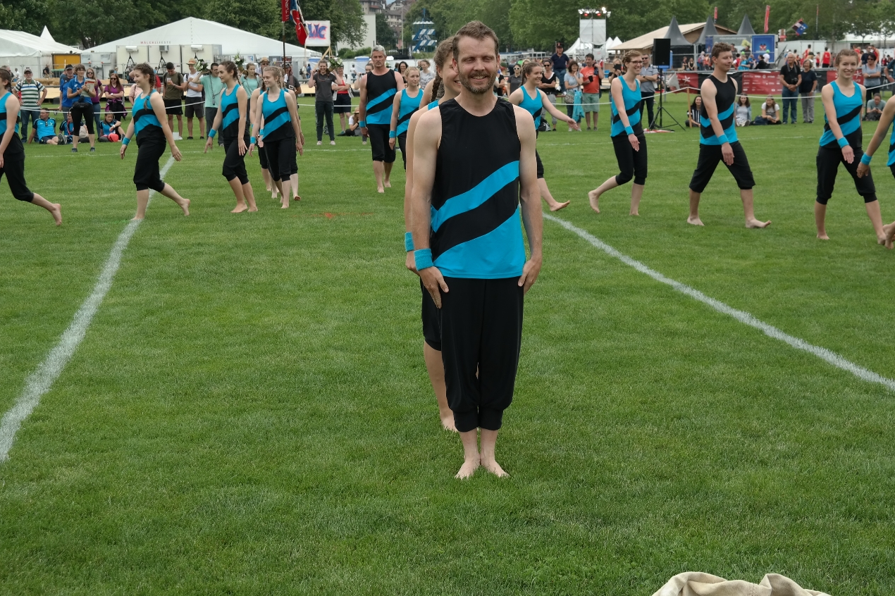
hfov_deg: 31.9
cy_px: 240
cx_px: 463
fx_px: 1566
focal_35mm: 63
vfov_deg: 21.5
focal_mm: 33
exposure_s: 1/250
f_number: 6.3
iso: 100
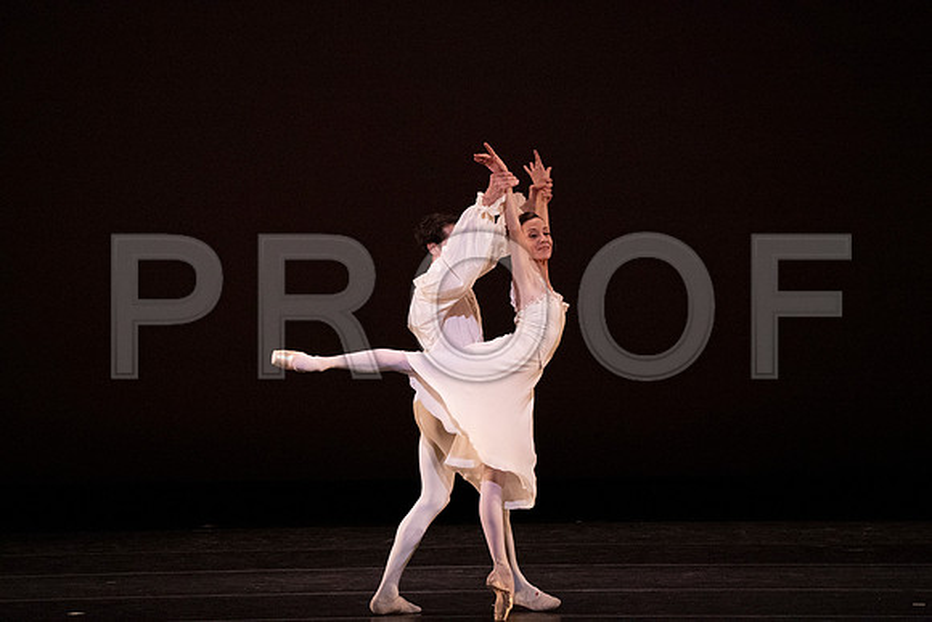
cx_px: 466
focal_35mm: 342
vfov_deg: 4.0
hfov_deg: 6.0
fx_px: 8856
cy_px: 311
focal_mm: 342
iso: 20000
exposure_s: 1/400
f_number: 7.1
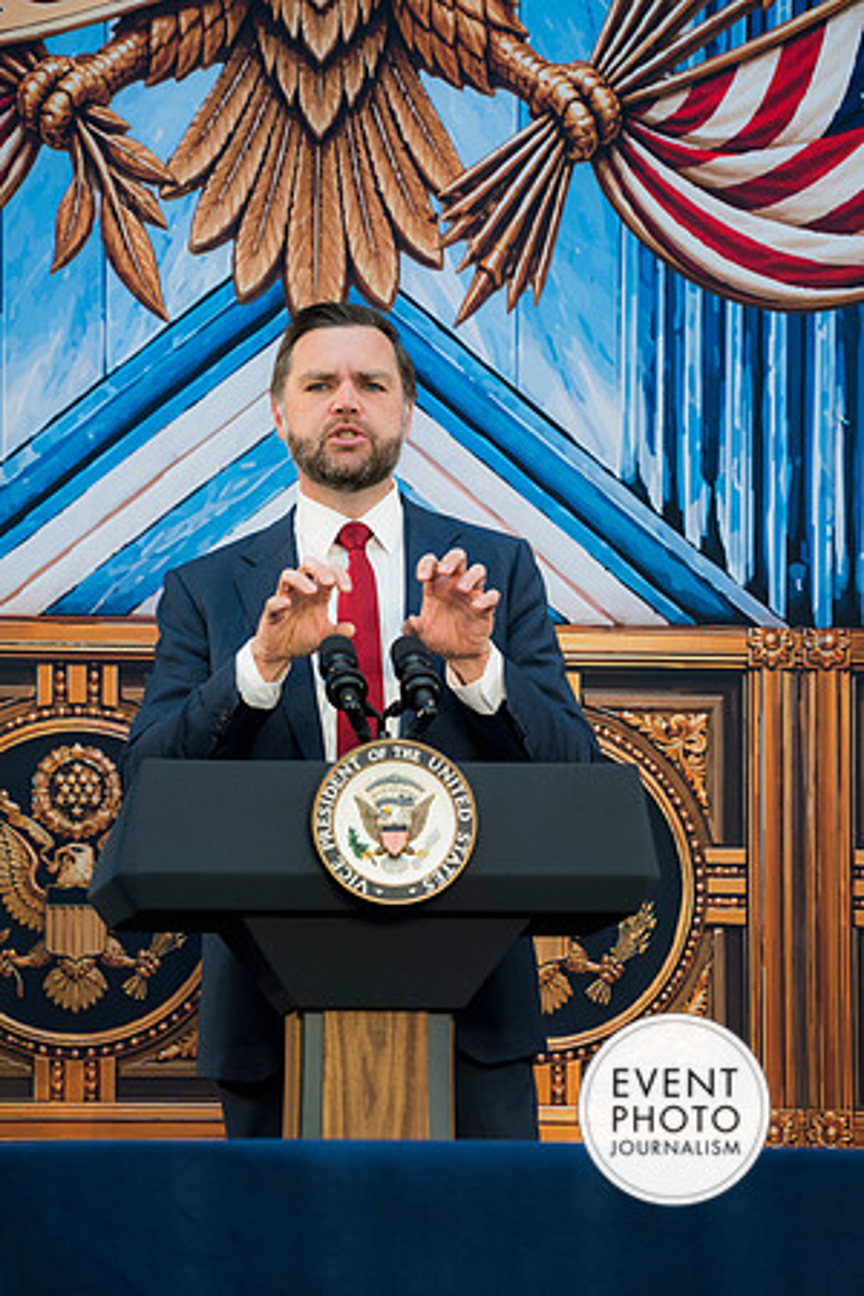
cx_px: 432
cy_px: 648
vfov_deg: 9.1
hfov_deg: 6.1
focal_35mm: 225
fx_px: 8099
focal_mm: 150
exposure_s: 1/320
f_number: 2.8
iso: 400
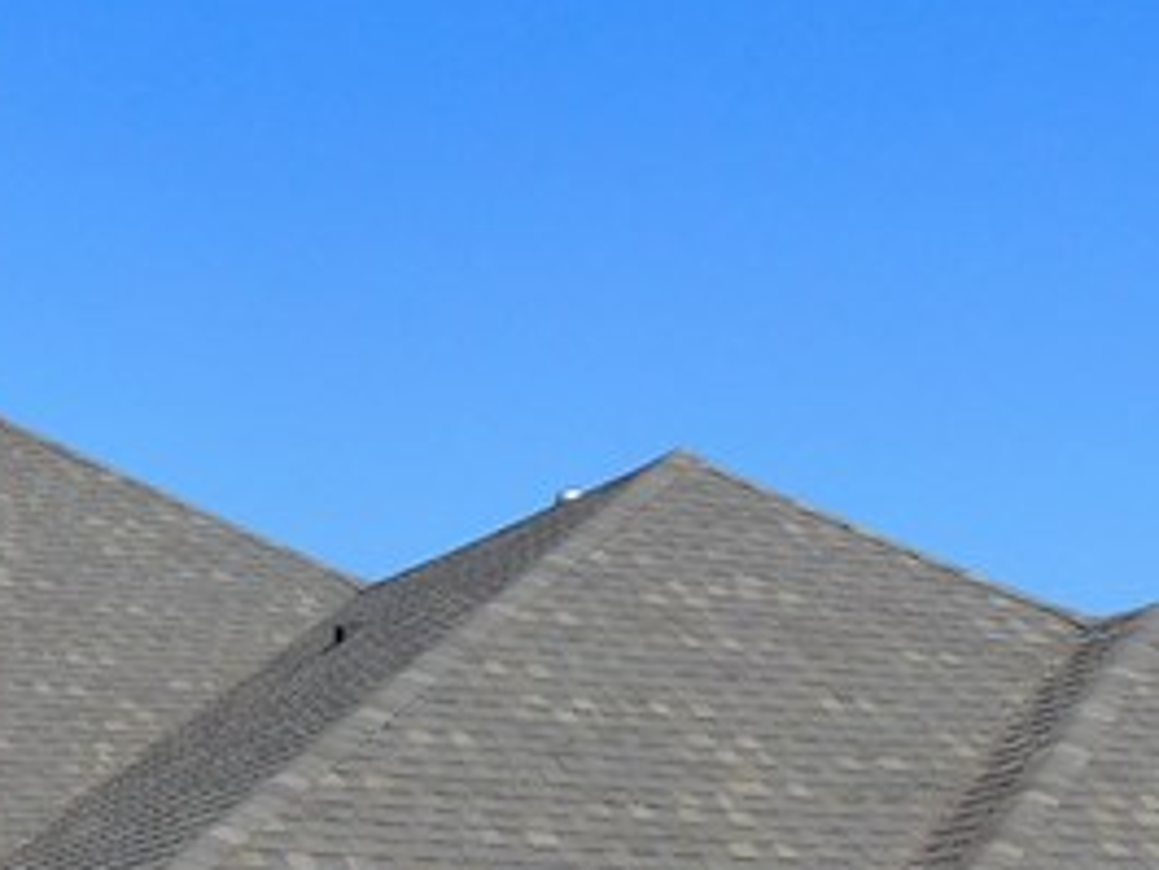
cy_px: 1071
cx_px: 359
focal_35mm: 108
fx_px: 3618
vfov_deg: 13.3
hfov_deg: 18.1
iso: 125
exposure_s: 1/500
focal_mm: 4.9
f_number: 6.4
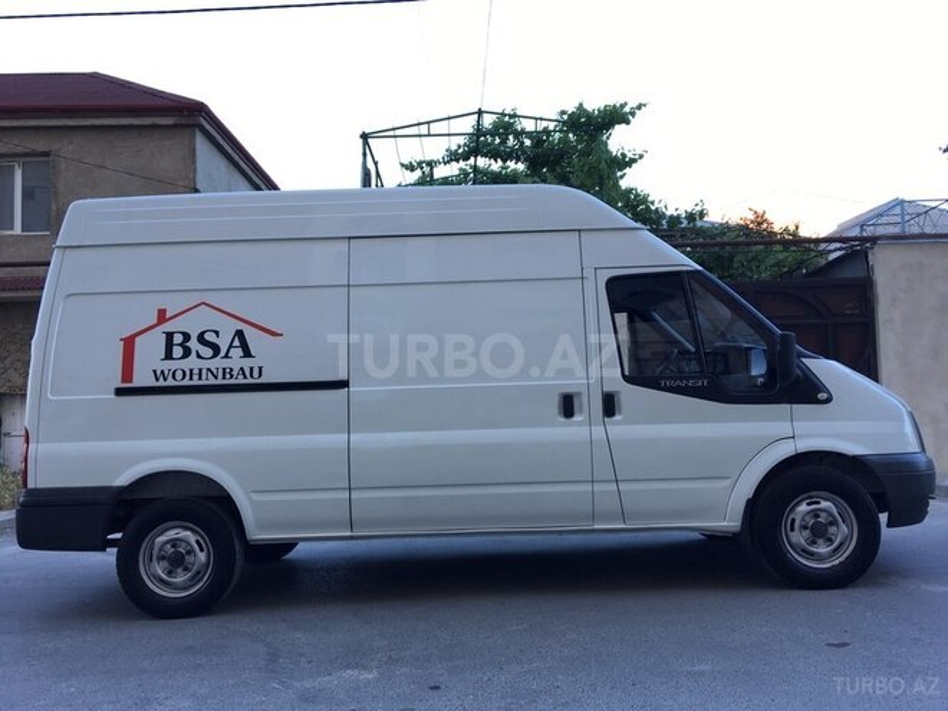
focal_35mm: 29
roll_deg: +0.6
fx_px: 794
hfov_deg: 61.7
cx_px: 474
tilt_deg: +1.9
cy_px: 356
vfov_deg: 48.2
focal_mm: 4.15
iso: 25
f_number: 2.2
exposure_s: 1/158
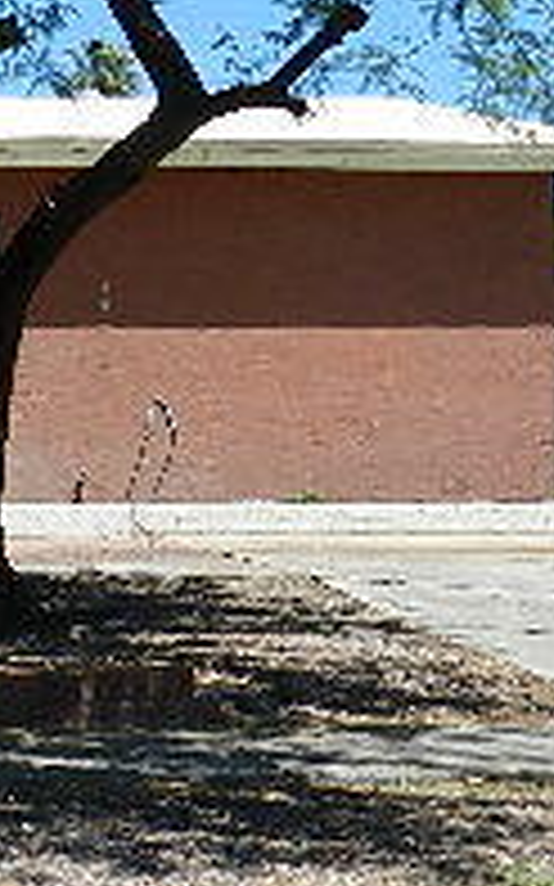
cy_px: 310
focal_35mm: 110
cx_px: -414
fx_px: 2659
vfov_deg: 18.9
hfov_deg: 11.2
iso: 160
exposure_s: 1/1000
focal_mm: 5.6
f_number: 4
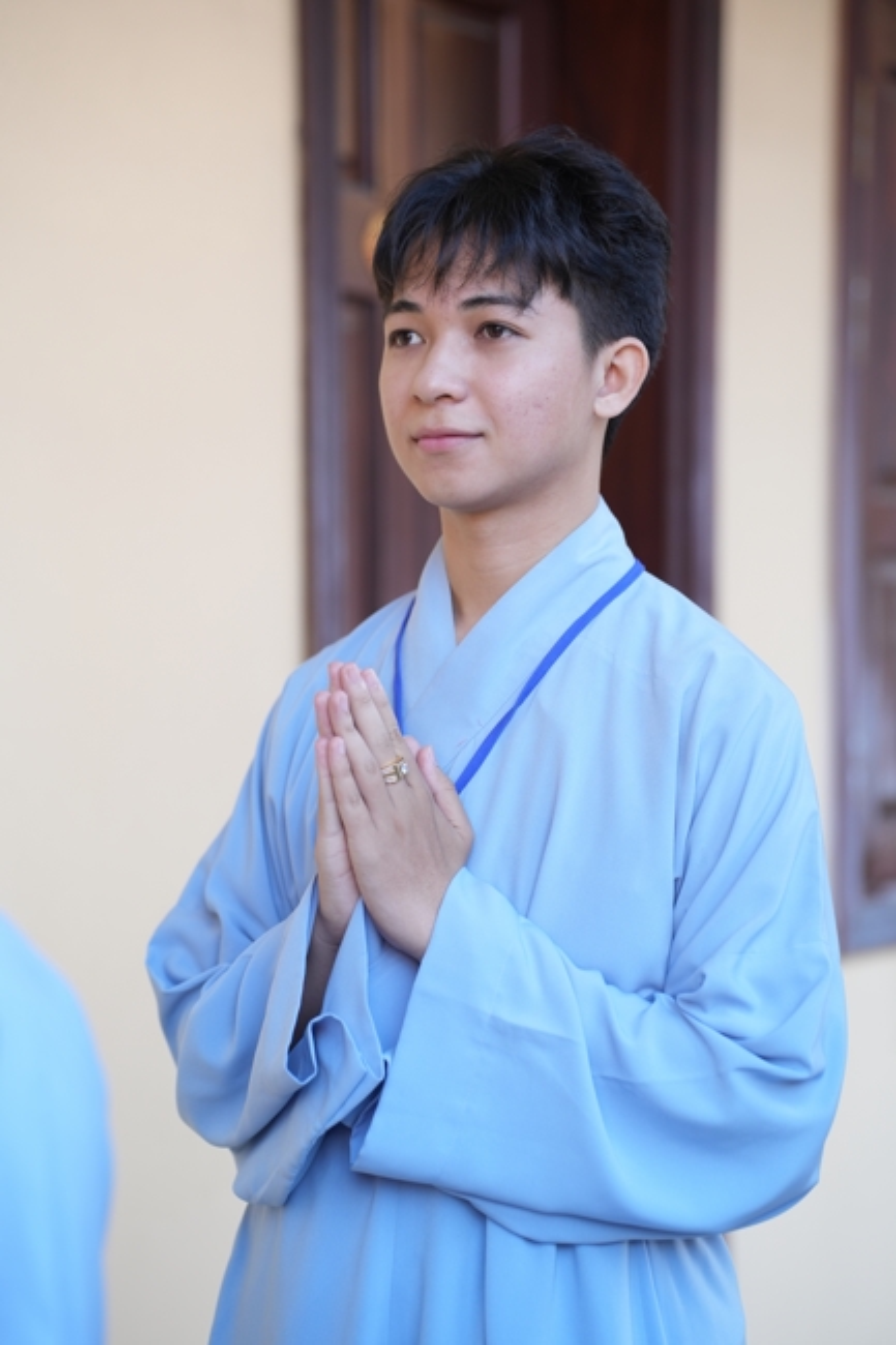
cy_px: 672
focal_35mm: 89
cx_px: 448
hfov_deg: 15.4
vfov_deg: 22.9
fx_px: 3324
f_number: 2.8
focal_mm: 89
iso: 400
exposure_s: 1/200
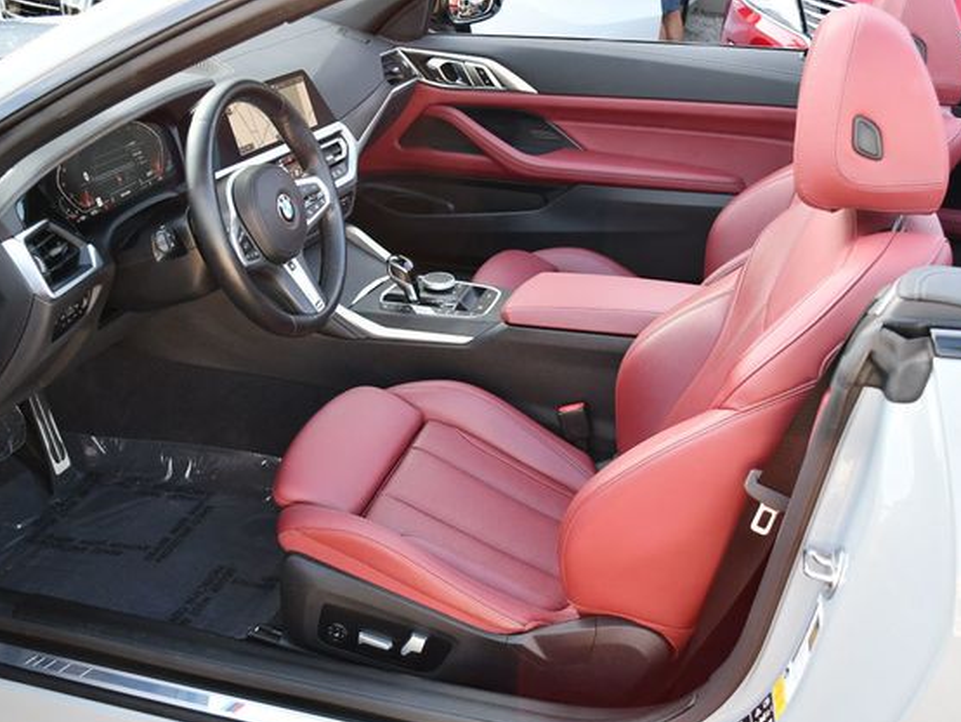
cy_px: 370
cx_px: 512
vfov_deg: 36.0
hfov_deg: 46.8
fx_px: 1111
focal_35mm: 40
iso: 500
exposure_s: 1/250
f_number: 3.5
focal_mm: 18
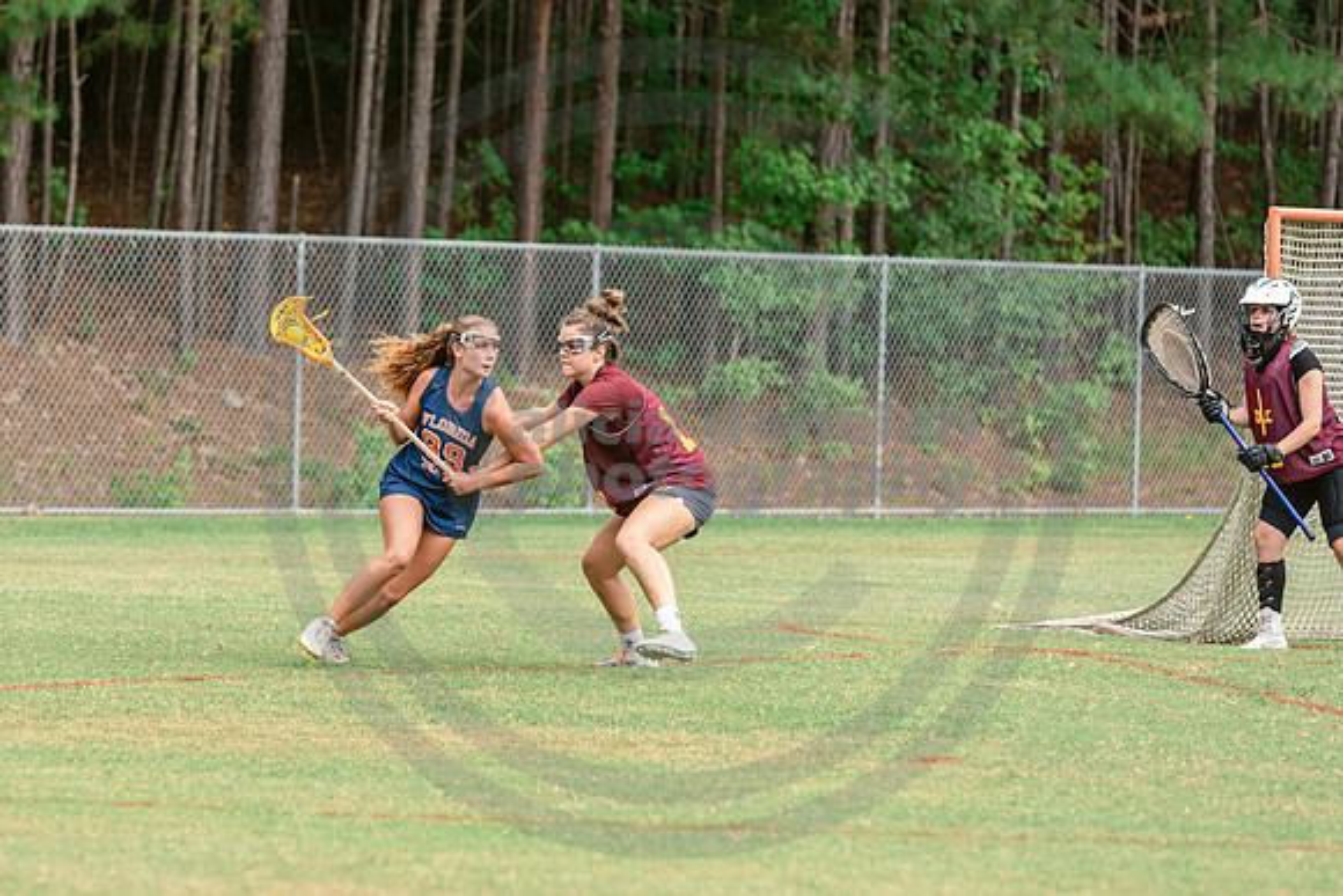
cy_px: 443
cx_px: 477
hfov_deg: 8.6
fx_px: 8905
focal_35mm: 239
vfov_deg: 5.8
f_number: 4
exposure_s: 1/1000
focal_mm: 185
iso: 250
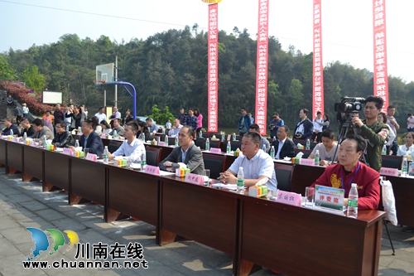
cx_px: 207
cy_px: 138
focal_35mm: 30
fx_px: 345
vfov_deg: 43.6
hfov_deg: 61.9
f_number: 7.1
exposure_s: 1/200
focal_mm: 20
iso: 100
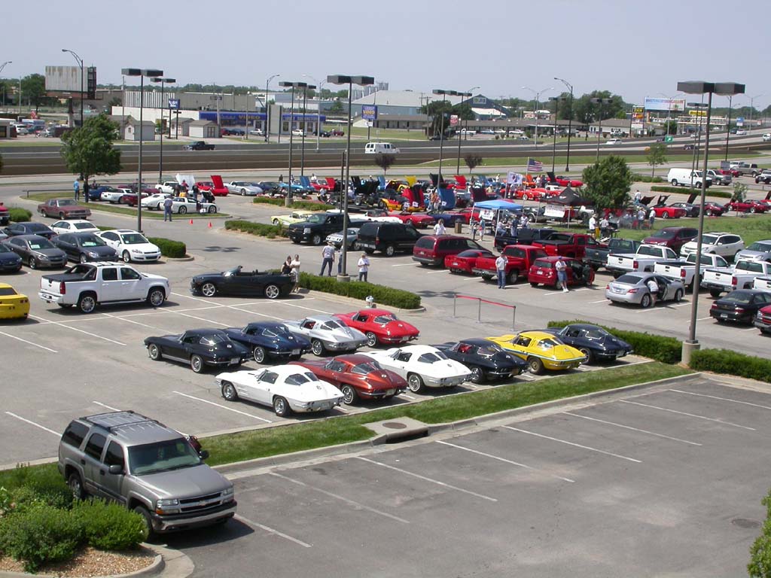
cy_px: 289
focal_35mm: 57
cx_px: 386
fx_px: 1270
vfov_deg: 25.7
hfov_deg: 33.8
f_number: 6.9
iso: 100
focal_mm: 11.8
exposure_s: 1/477
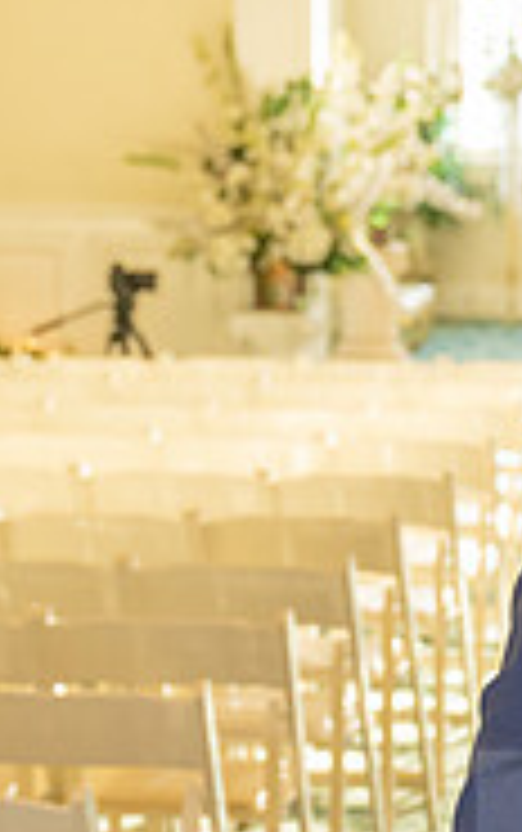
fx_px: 3838
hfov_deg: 7.6
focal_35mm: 169
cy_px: 857
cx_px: 868
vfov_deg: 12.2
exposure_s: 1/125
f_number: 4.5
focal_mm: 53
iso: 1000
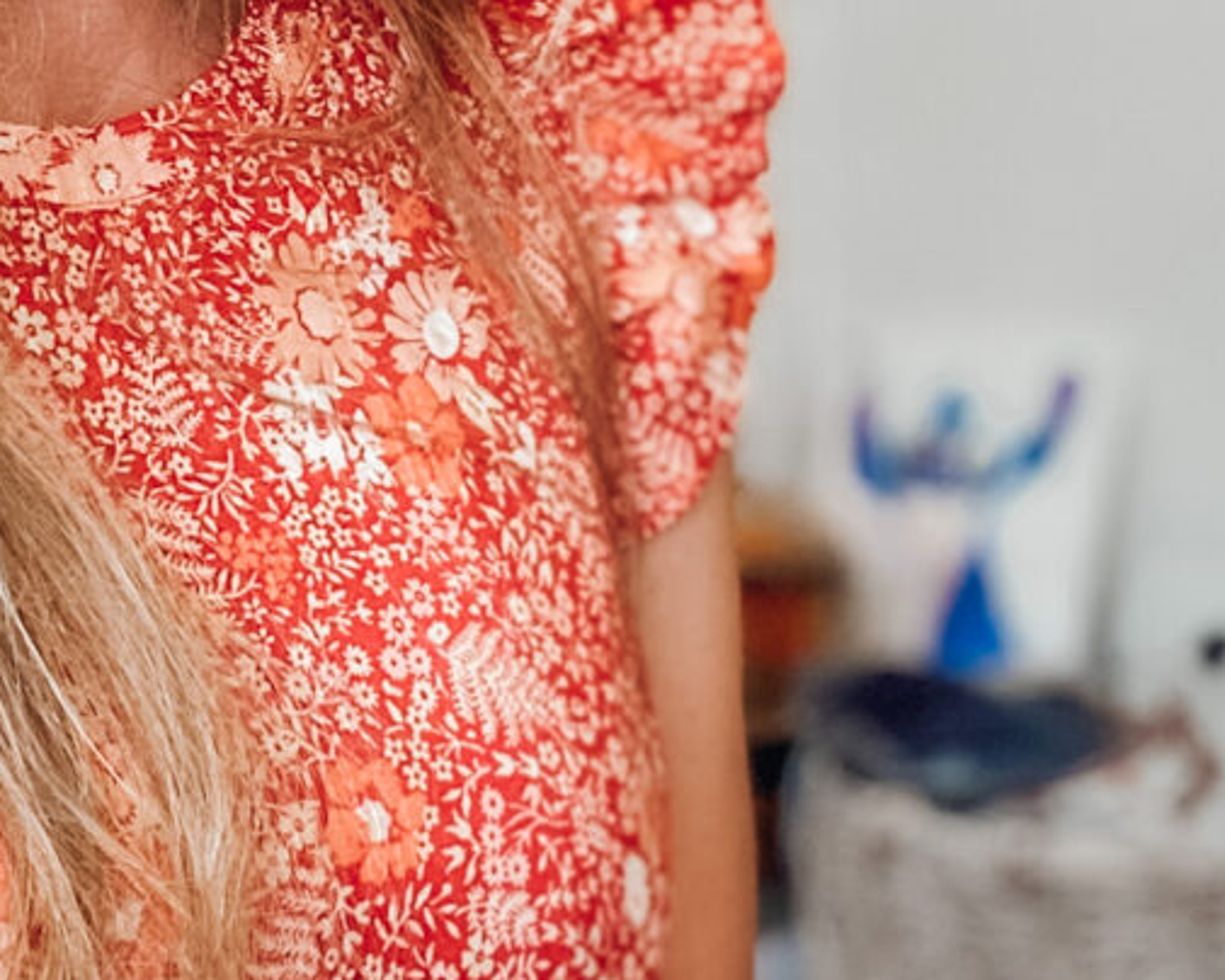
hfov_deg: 21.5
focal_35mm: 89
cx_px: 568
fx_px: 3227
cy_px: 192
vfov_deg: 17.1
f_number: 2.2
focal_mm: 2.71
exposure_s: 1/60
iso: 200
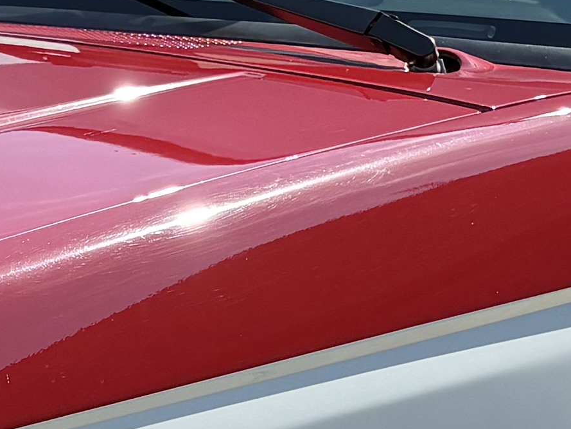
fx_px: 2755
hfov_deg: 11.8
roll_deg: -0.9
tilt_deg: -14.9
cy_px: 578
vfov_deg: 8.7
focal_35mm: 167
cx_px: 94
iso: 50
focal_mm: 5.96
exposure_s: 1/2141
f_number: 1.6
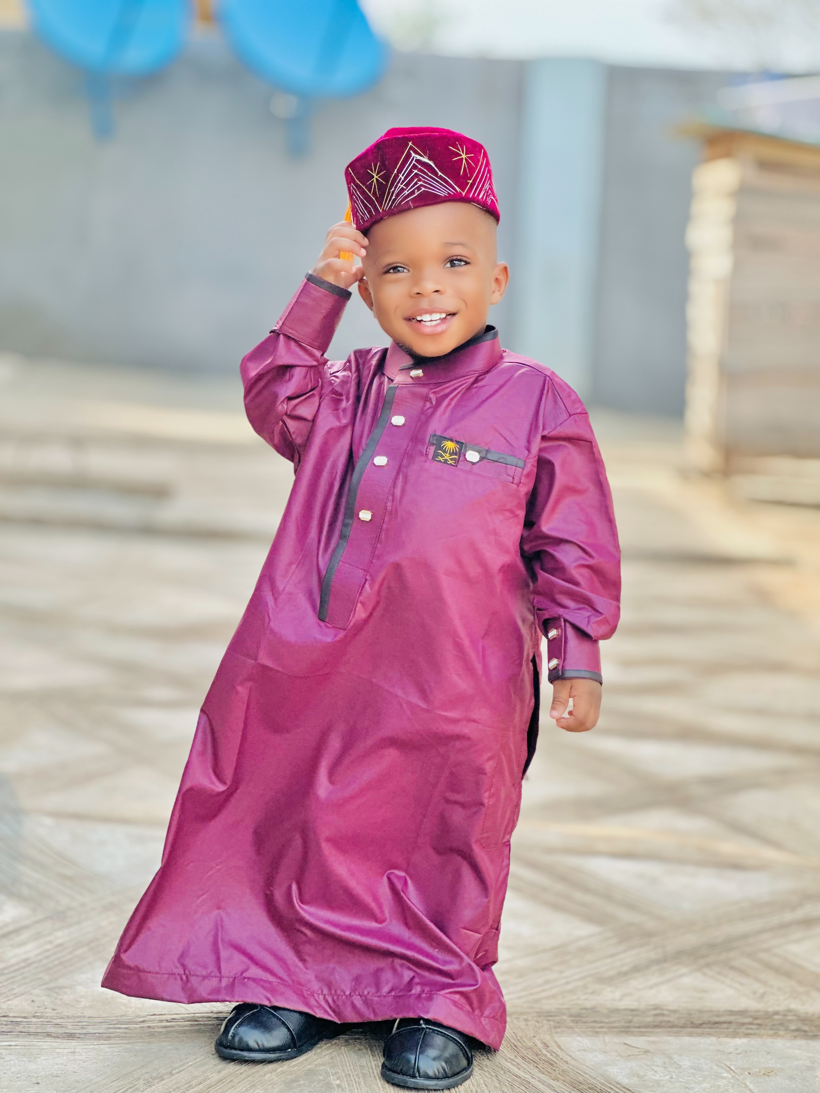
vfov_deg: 25.3
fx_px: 2432
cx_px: 410
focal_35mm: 77
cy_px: 546
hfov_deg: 19.1
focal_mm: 9
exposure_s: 1/121
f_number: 2.8
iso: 50
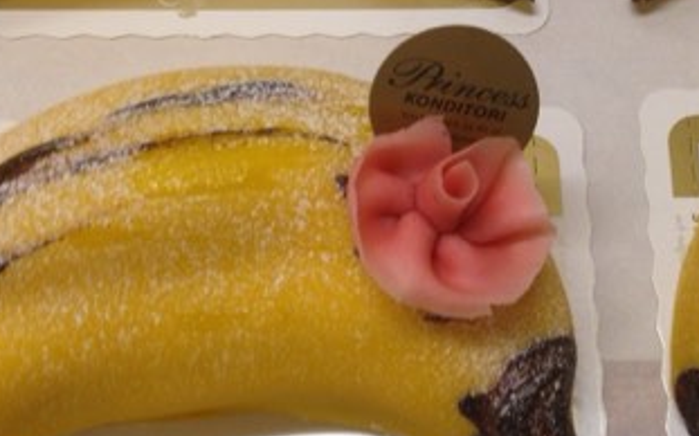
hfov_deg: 28.3
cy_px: 97
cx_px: 488
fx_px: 1371
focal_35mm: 72
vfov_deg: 17.9
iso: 80
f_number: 2.4
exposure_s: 1/20
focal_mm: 4.12
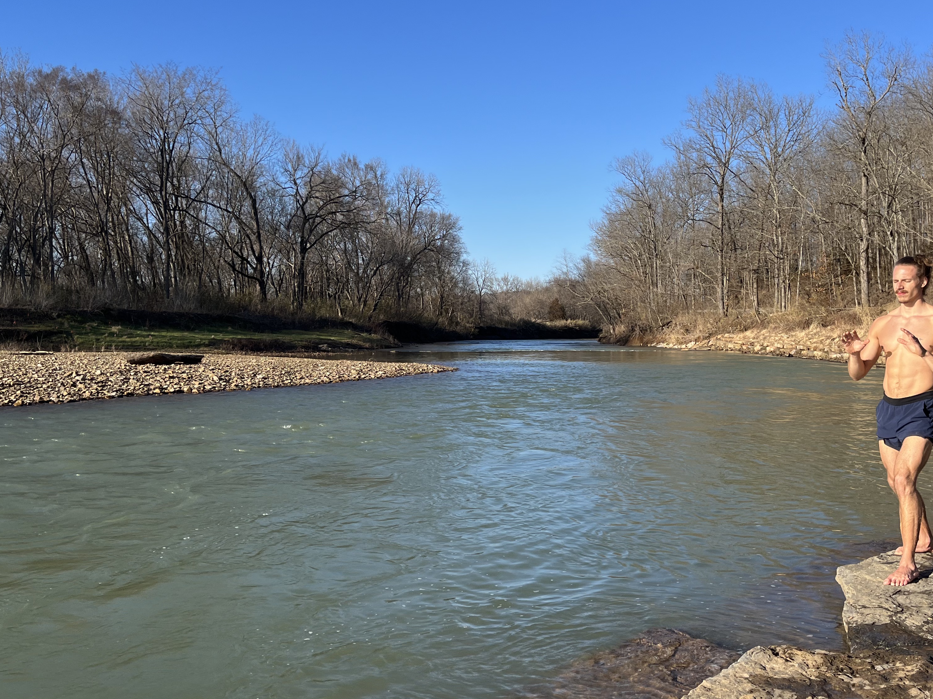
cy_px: 362
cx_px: 502
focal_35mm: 35
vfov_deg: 40.7
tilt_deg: -3.0
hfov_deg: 52.6
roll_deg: +0.3
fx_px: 943
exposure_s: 1/2358
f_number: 1.6
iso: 50
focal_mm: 5.1
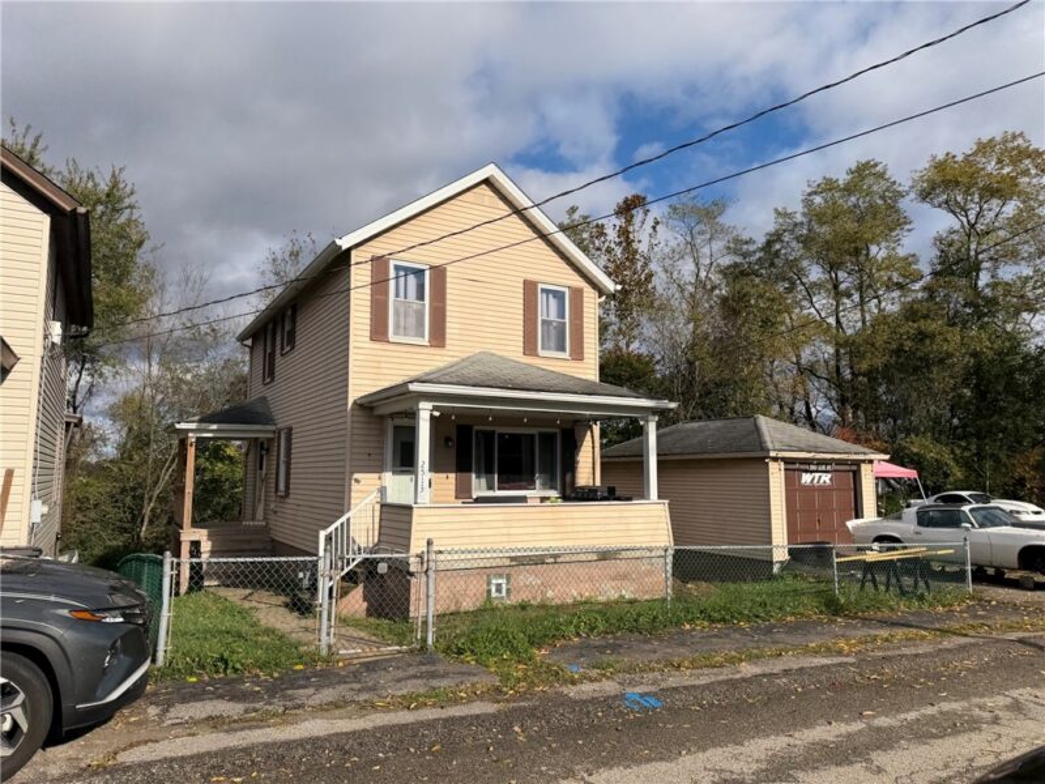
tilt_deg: +3.1
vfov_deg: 56.8
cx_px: 522
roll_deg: -0.1
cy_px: 392
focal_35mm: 24
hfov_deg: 71.6
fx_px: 725
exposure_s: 1/7353
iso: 80
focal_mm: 6.76
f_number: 1.78
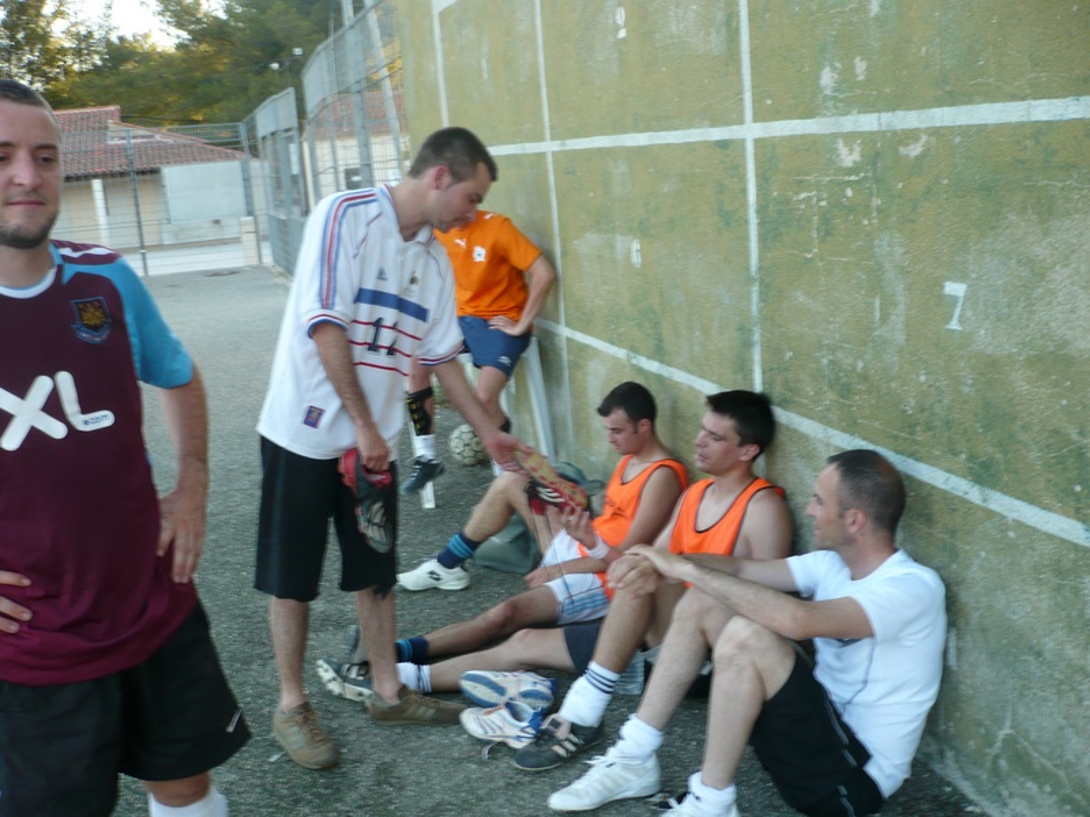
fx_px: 1102
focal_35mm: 35
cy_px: 408
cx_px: 545
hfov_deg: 52.6
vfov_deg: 40.7
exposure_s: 1/80
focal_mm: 5.8
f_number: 2.8
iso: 100
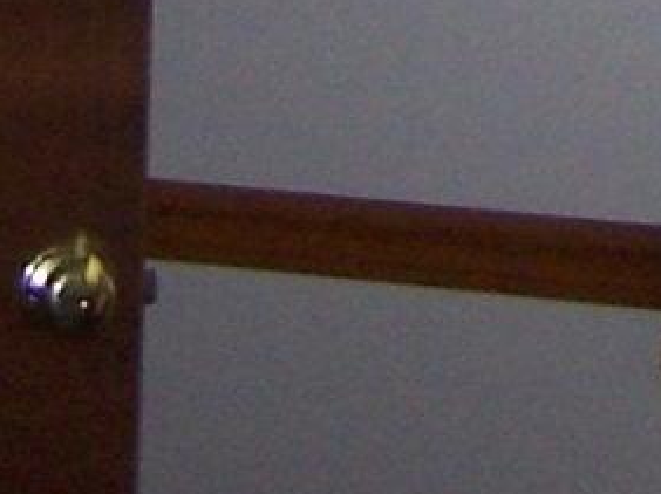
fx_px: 5266
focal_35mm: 276
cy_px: -1213
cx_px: 1193
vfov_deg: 5.0
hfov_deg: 7.0
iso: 140
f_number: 2.8
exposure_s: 1/60
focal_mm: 6.3
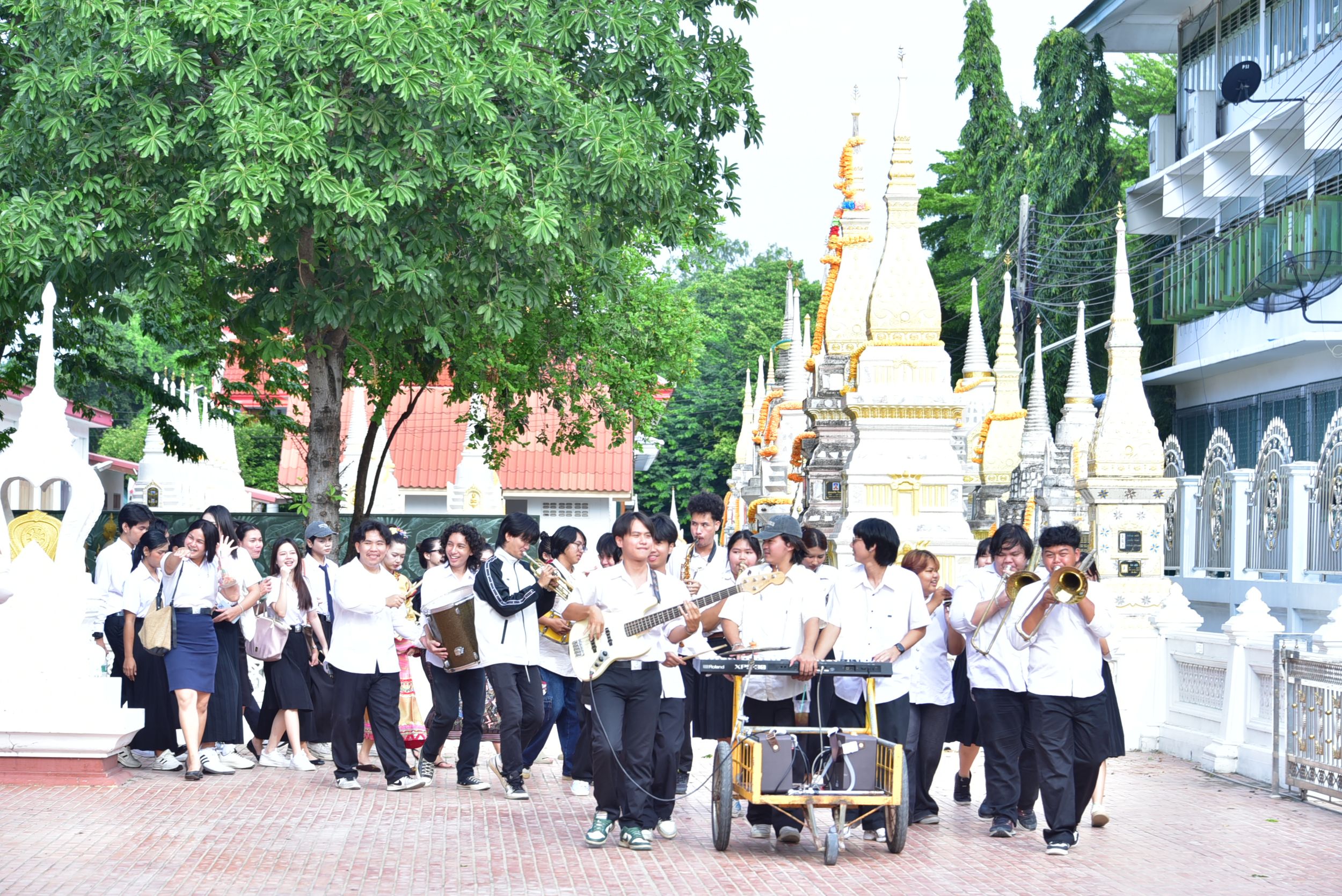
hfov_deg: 19.4
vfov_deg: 13.1
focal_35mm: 105
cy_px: 448
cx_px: 671
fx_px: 3916
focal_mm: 105
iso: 250
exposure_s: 1/200
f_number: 6.3
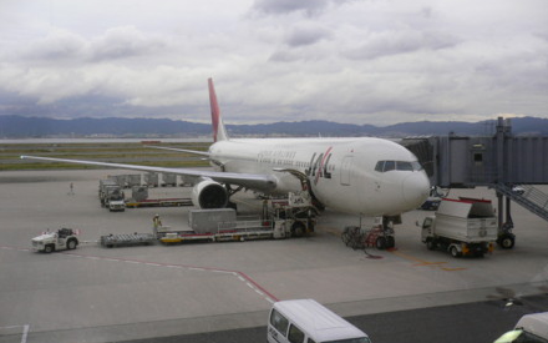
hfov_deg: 51.5
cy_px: 173
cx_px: 278
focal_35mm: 38
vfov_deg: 33.6
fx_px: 568
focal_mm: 5.8
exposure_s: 1/200
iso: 100
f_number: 2.8
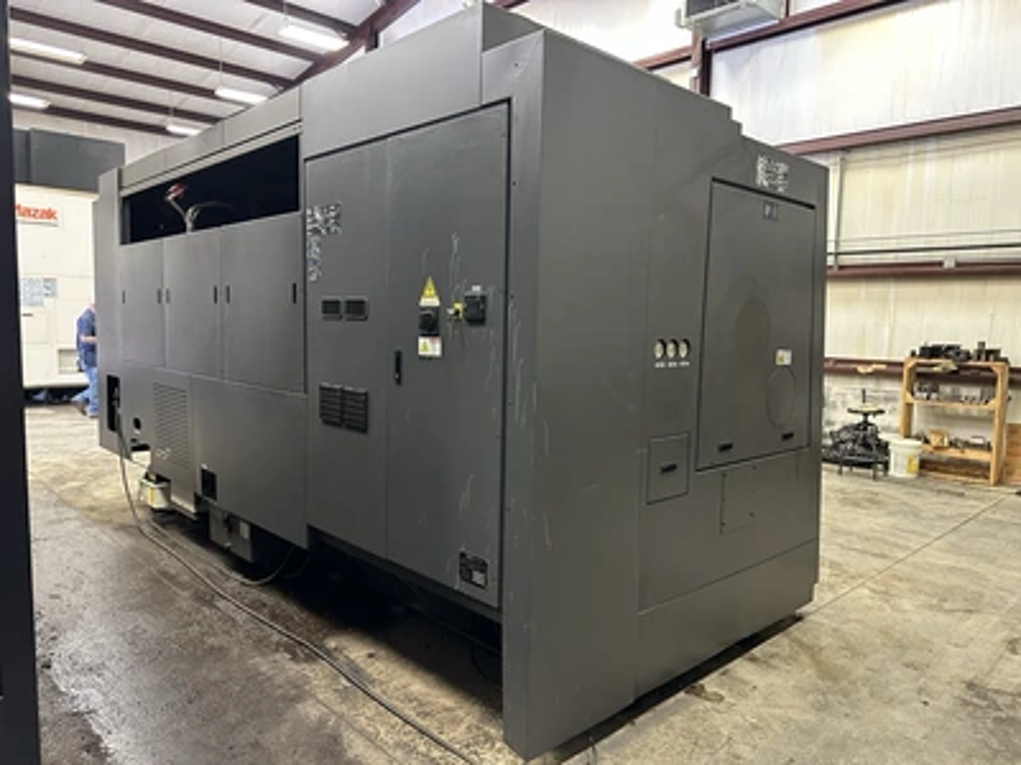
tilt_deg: -4.7
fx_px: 708
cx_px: 510
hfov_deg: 71.6
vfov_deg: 56.8
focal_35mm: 24
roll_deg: -1.4
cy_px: 382
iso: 500
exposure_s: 1/60
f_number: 1.78
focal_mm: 6.86
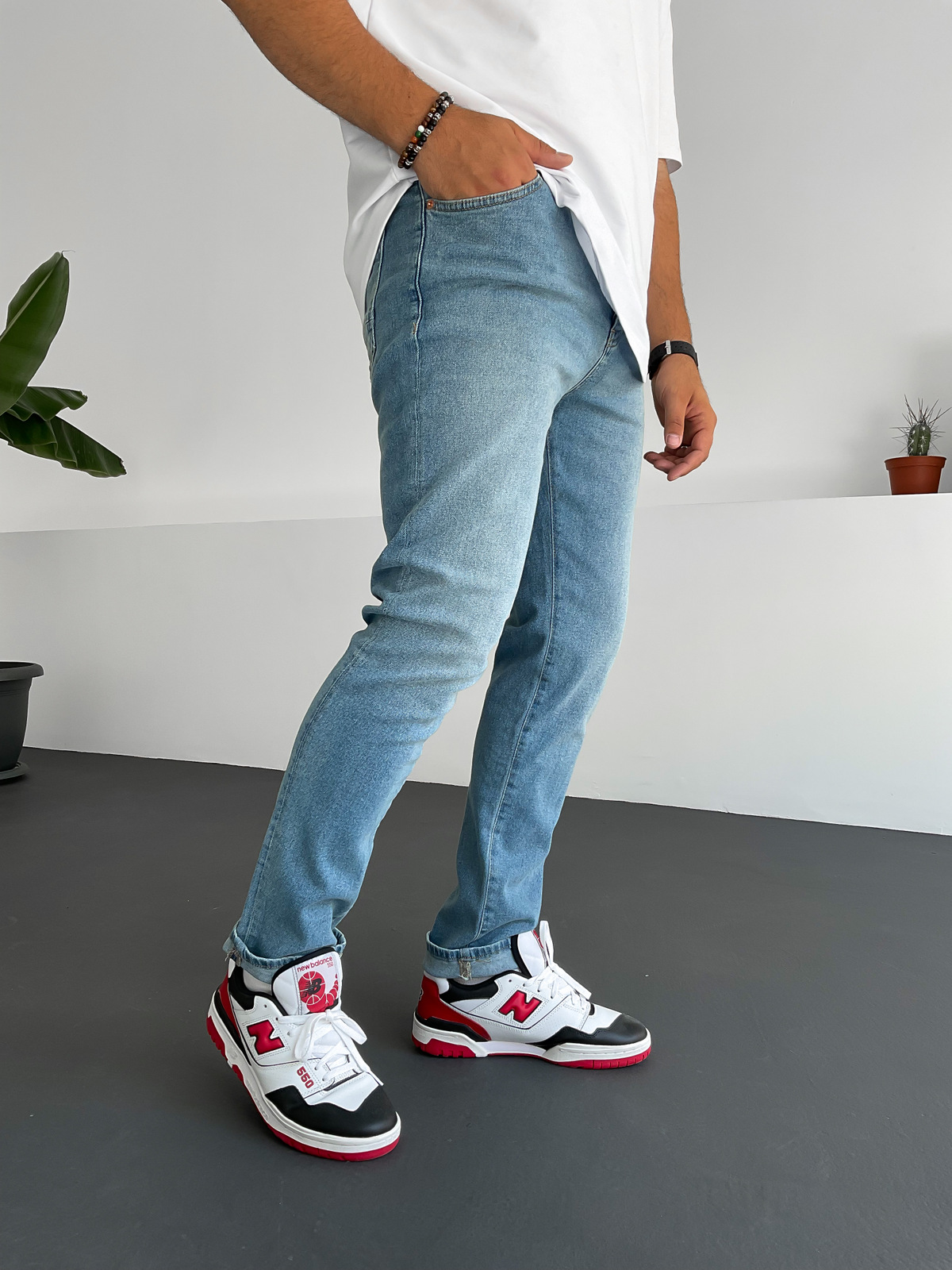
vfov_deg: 61.7
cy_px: 635
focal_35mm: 29
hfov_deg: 48.2
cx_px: 476
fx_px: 1063
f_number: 1.8
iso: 16
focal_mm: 3
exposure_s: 1/130
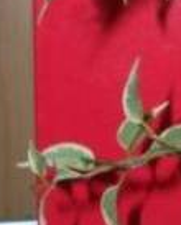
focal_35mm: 137
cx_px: 298
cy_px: 53
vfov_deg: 14.0
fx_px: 915
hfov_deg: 10.8
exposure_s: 1/60
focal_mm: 5.8
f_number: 4.3
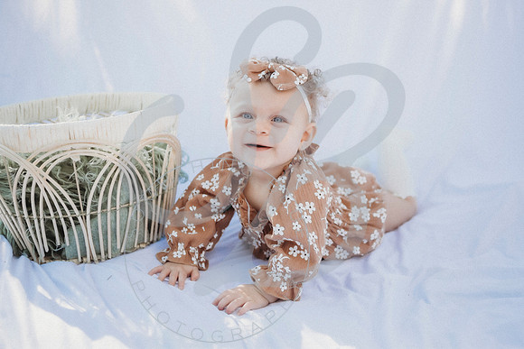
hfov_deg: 40.0
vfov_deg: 27.3
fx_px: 719
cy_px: 162
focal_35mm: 49
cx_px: 269
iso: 200
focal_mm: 42
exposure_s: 1/400
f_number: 2.8
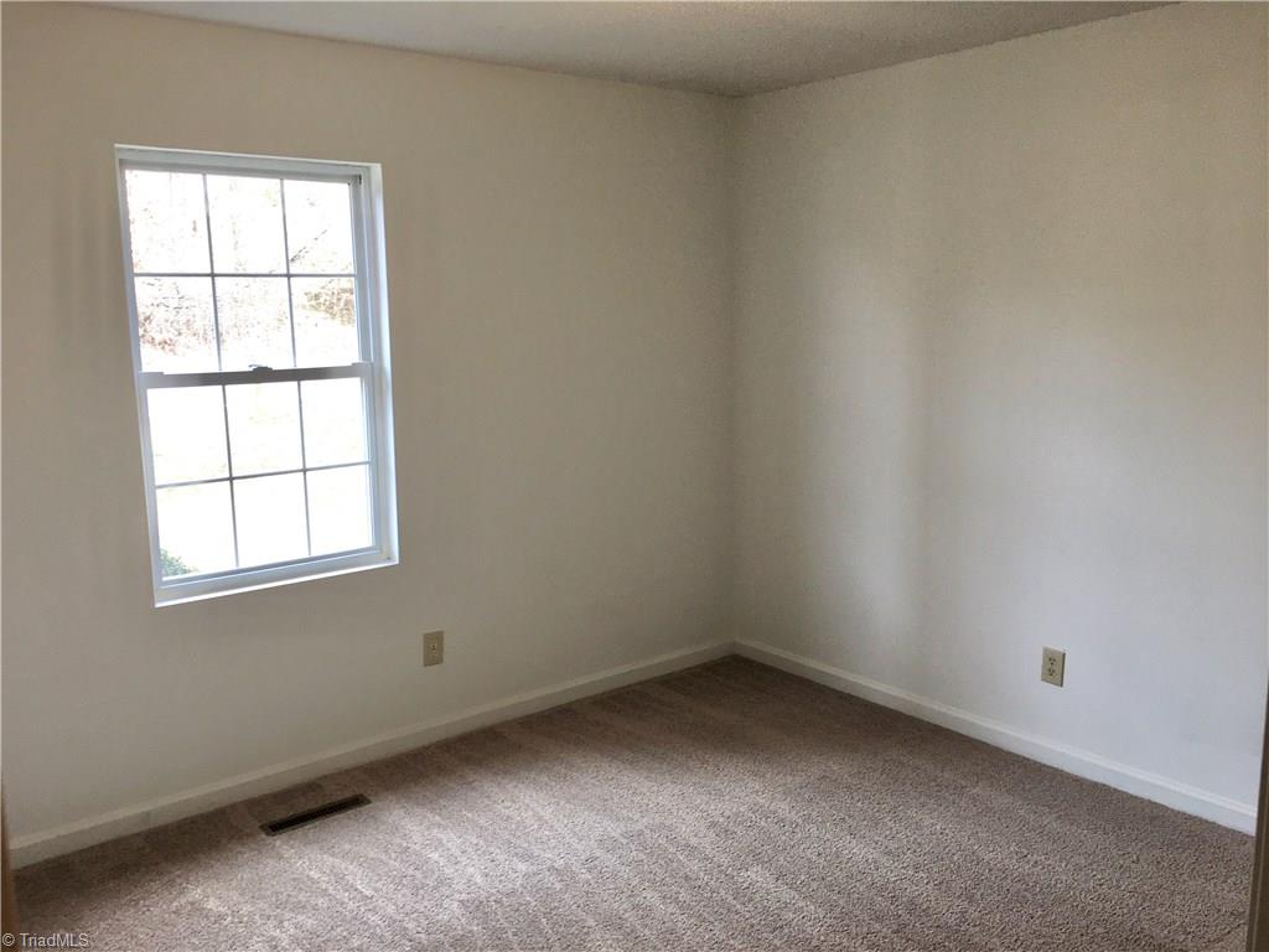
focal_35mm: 29
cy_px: 476
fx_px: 1063
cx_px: 634
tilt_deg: -8.6
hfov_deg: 61.7
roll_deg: +0.5
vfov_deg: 48.2
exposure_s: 1/60
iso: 32
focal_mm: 4.15
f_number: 2.2
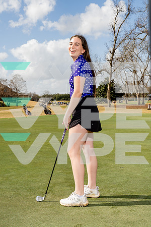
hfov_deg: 28.1
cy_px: 114
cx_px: 76
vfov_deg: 41.1
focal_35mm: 48
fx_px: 302
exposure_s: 1/250
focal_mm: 48
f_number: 8
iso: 100
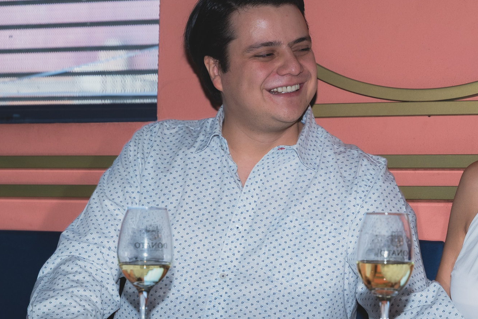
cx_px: 346
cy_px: 168
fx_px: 1659
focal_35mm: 125
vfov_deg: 11.0
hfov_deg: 16.3
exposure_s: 1/100
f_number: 4.5
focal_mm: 60
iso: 320
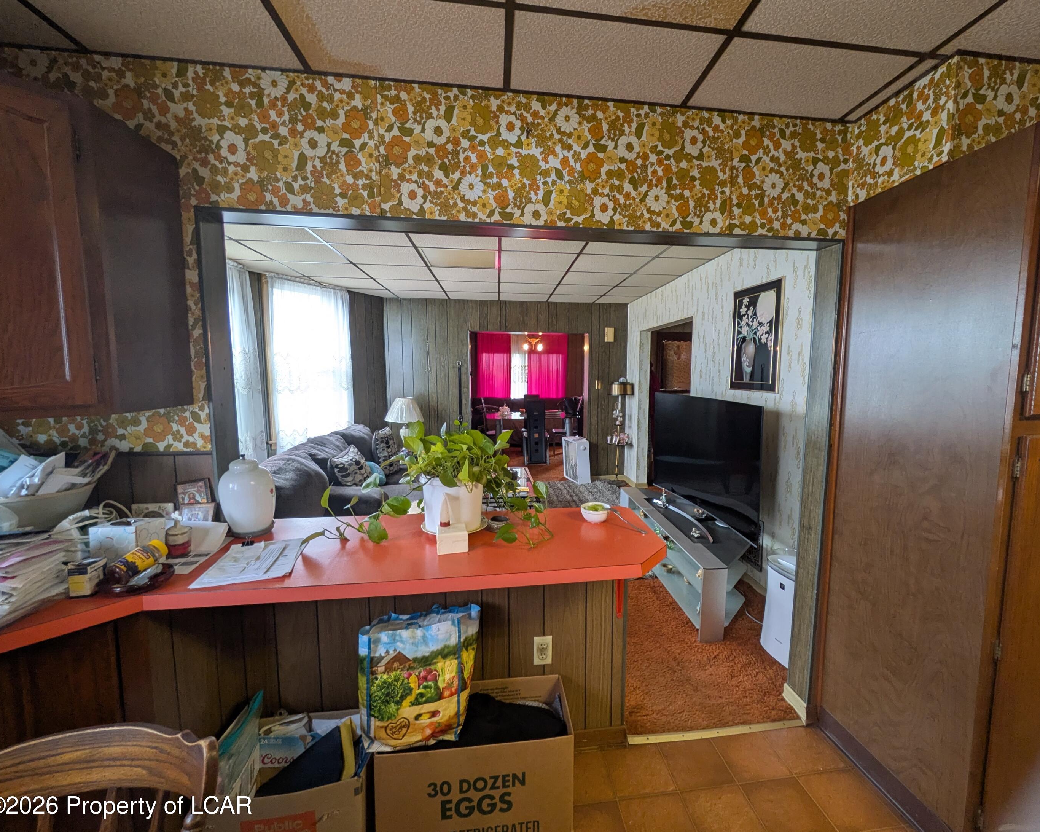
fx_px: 462
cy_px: 416
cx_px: 556
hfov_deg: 96.6
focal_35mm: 15
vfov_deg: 84.0
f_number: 2.2
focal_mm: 1.83
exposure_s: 1/40
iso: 137
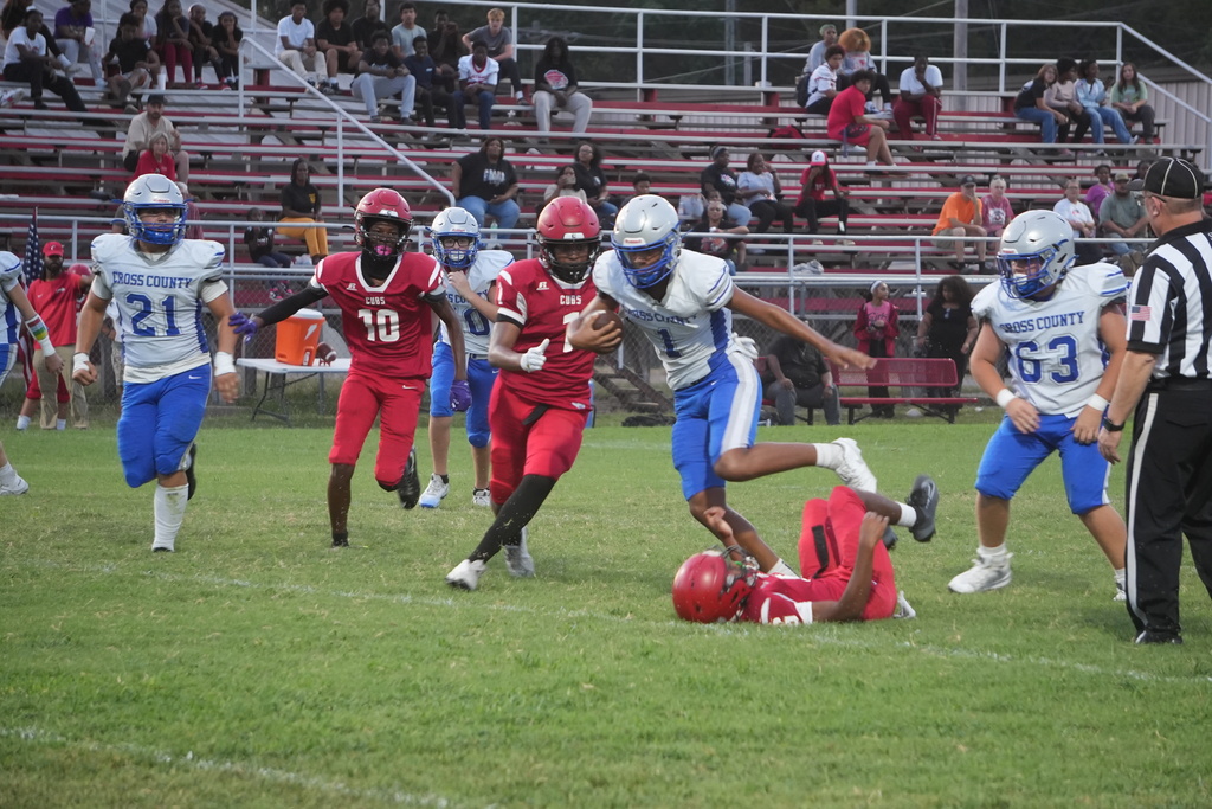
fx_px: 6363
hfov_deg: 10.9
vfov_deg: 7.3
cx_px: 606
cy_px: 404
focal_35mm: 189
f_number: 5.6
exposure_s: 1/200
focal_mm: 126
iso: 1600
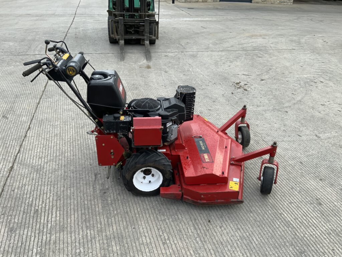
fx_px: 287
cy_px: 128
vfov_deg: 48.2
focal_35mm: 29
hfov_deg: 61.7
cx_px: 171
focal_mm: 3
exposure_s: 1/196
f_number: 1.8
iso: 16
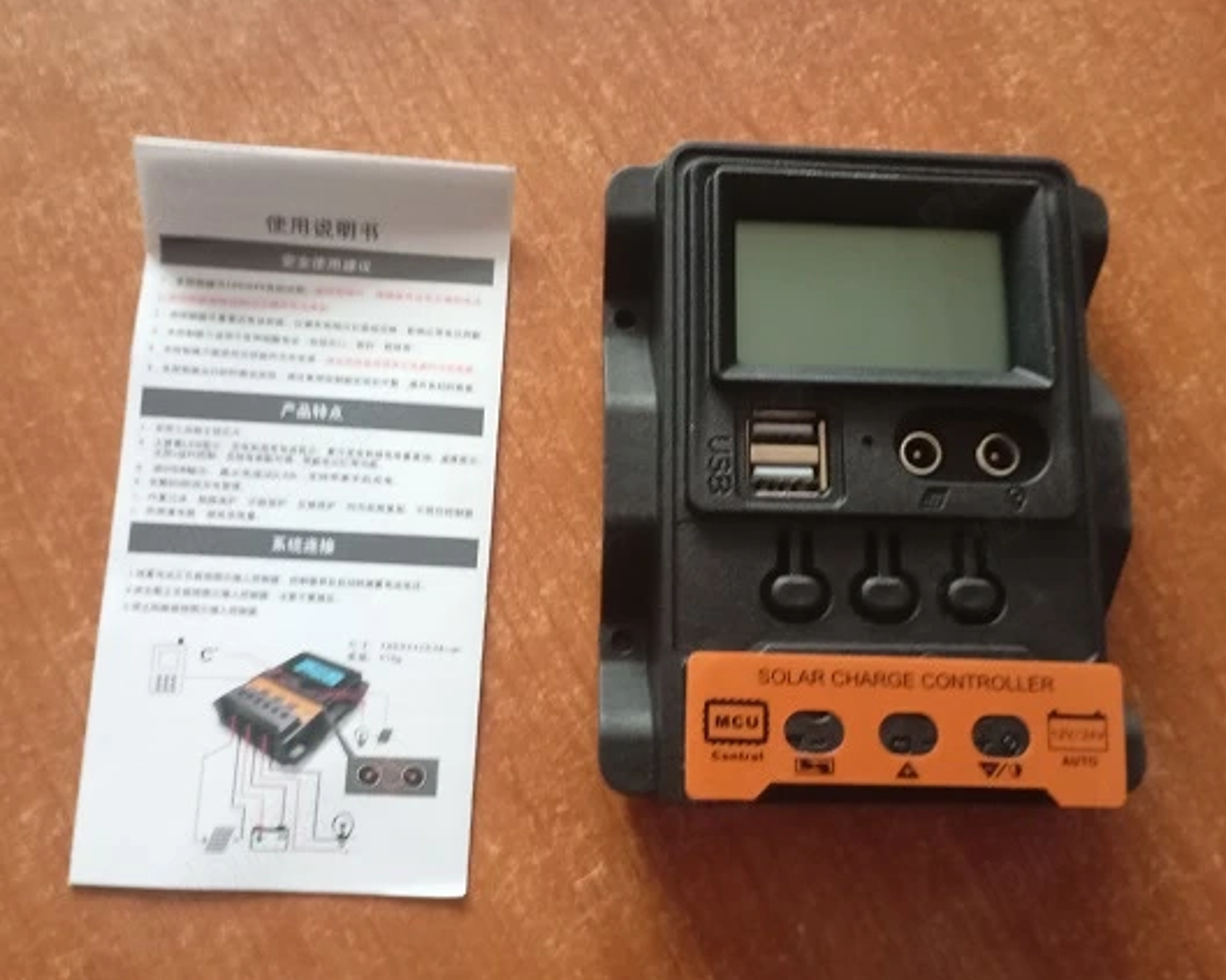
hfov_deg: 58.7
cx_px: 654
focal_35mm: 30
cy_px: 480
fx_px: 1088
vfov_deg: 48.5
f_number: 1.8
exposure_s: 1/20
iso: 1241
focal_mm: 4.27
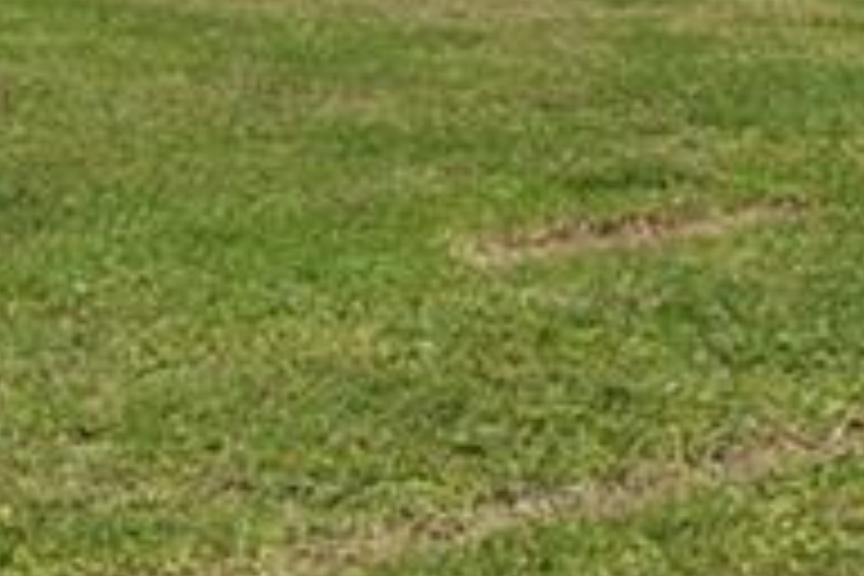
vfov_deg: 15.2
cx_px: -202
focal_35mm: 80
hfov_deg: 23.0
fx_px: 1920
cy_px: -392
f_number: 11
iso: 100
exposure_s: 1/200
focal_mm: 10
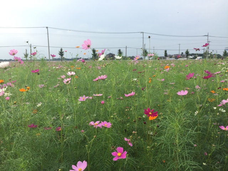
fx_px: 191
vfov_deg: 48.2
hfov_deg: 61.7
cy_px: 86
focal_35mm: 29
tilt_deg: -5.5
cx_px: 114
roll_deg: +0.5
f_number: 2.2
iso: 32
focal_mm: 4.15
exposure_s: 1/494
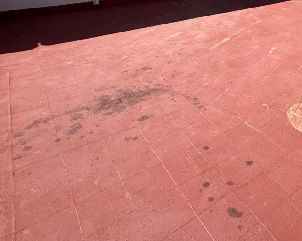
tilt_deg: -9.7
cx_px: 271
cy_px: -14
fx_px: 286
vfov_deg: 38.9
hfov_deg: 49.7
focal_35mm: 32
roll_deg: -1.0
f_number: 2.2
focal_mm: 2.22
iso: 50
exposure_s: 1/2494
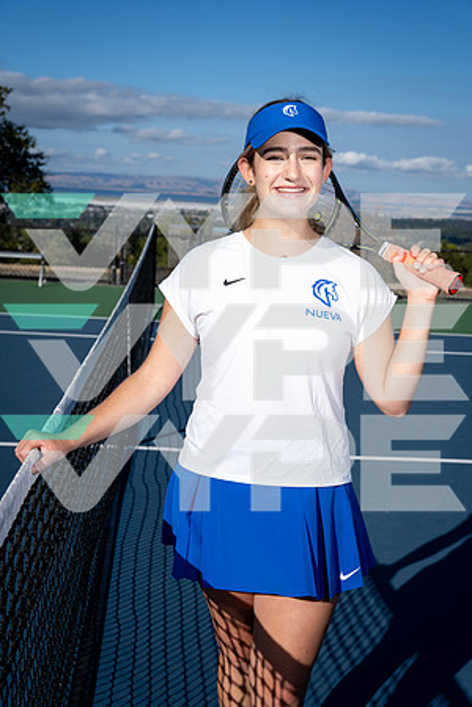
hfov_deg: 29.9
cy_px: 354
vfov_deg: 43.6
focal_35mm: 45
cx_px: 236
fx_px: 885
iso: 100
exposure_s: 1/640
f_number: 5.6
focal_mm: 45
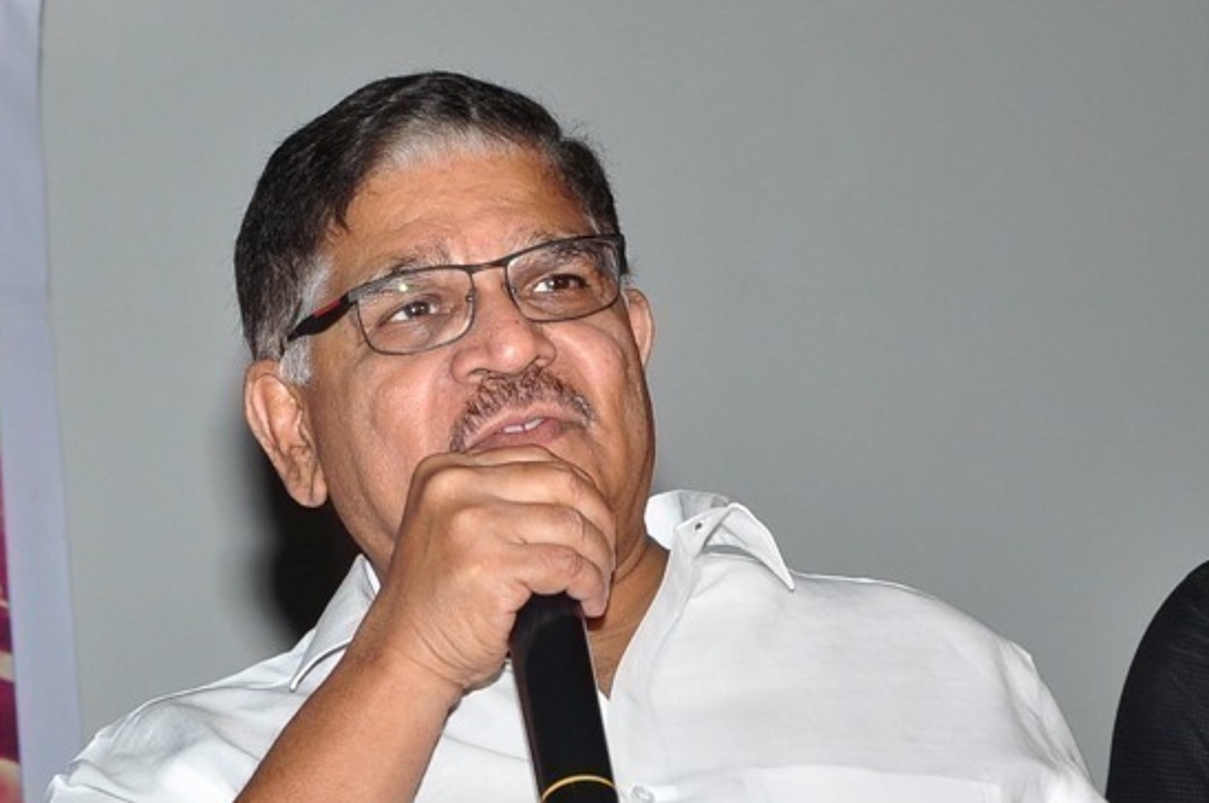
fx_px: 8822
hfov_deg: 7.8
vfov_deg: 5.2
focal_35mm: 263
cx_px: -49
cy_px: 760
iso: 500
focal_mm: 80
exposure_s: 1/125
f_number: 9
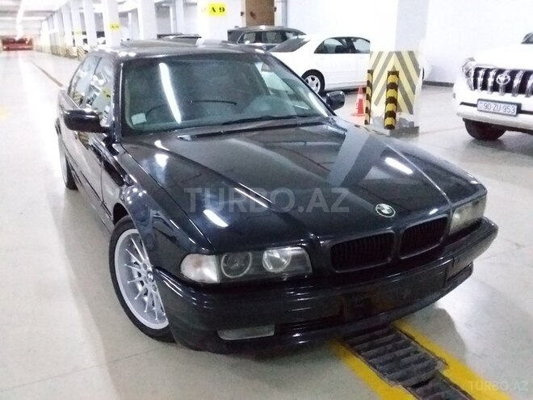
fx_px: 477
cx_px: 266
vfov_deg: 45.4
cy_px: 200
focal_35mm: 31
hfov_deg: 58.4
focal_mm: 3.3
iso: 1000
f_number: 2.2
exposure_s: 1/17
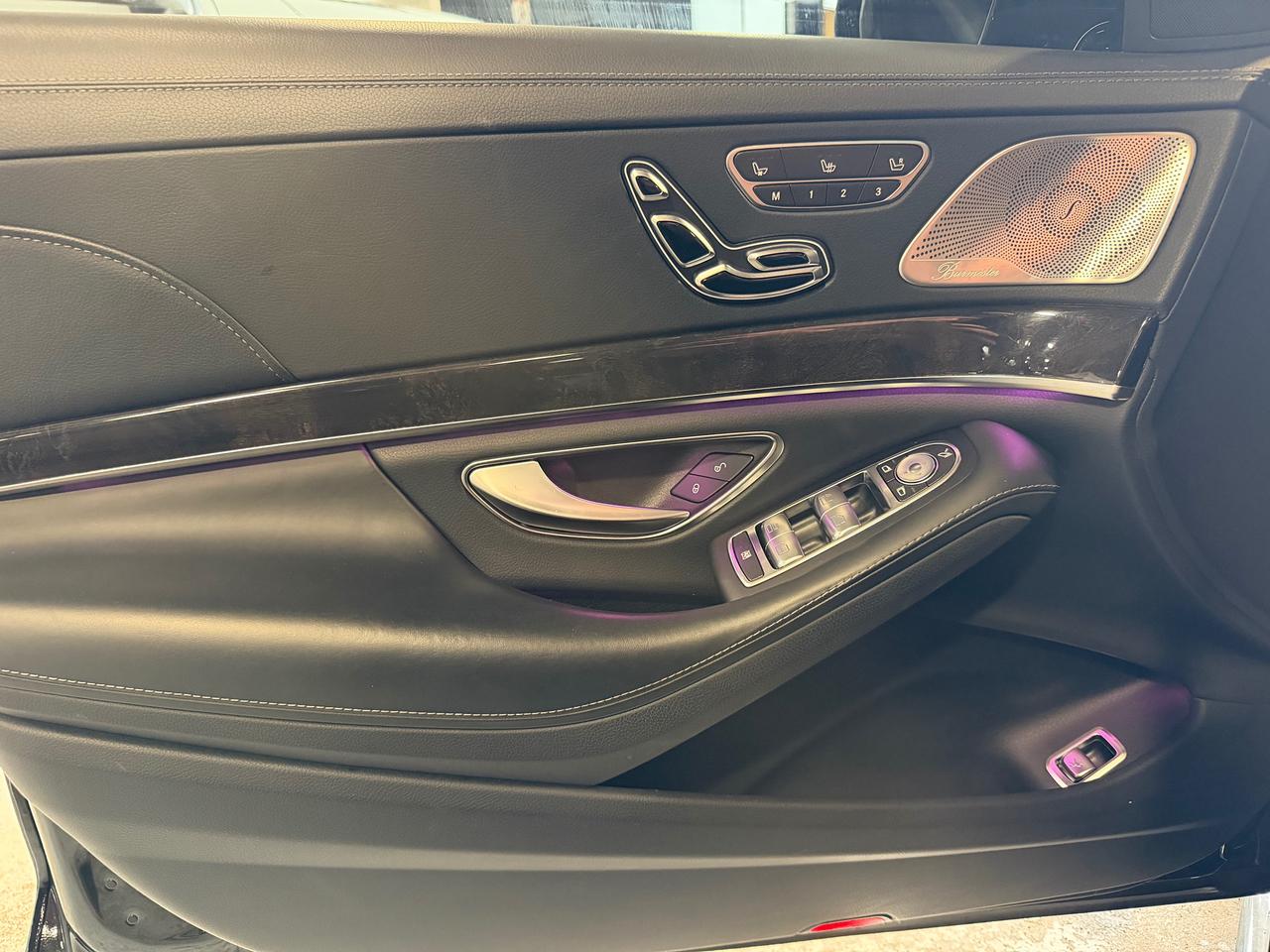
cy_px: 476
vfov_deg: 56.8
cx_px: 635
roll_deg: +4.3
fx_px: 881
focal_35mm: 24
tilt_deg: -19.3
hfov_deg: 71.6
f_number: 1.78
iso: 800
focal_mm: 6.76
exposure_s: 1/47
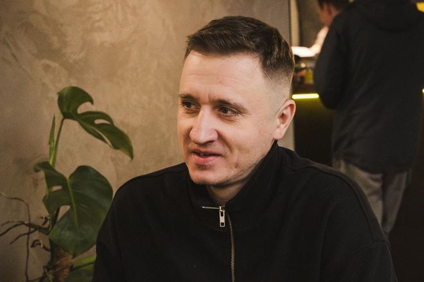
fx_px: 824
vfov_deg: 19.5
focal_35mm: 70
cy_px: 141
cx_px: 212
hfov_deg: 28.8
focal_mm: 70
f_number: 8
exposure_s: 1/500
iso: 25600
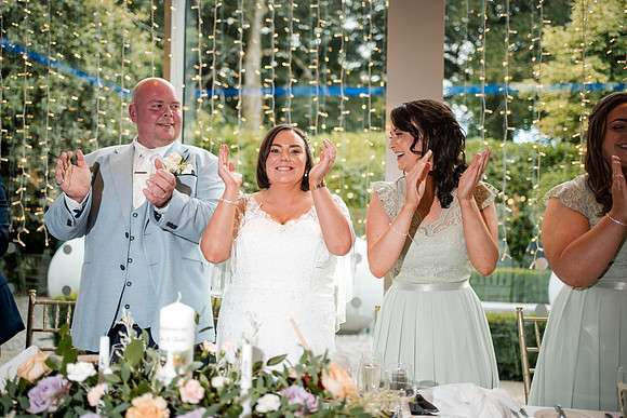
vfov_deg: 37.9
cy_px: 209
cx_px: 314
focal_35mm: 35
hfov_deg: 54.4
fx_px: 610
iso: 200
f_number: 1.8
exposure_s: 1/200
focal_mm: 35
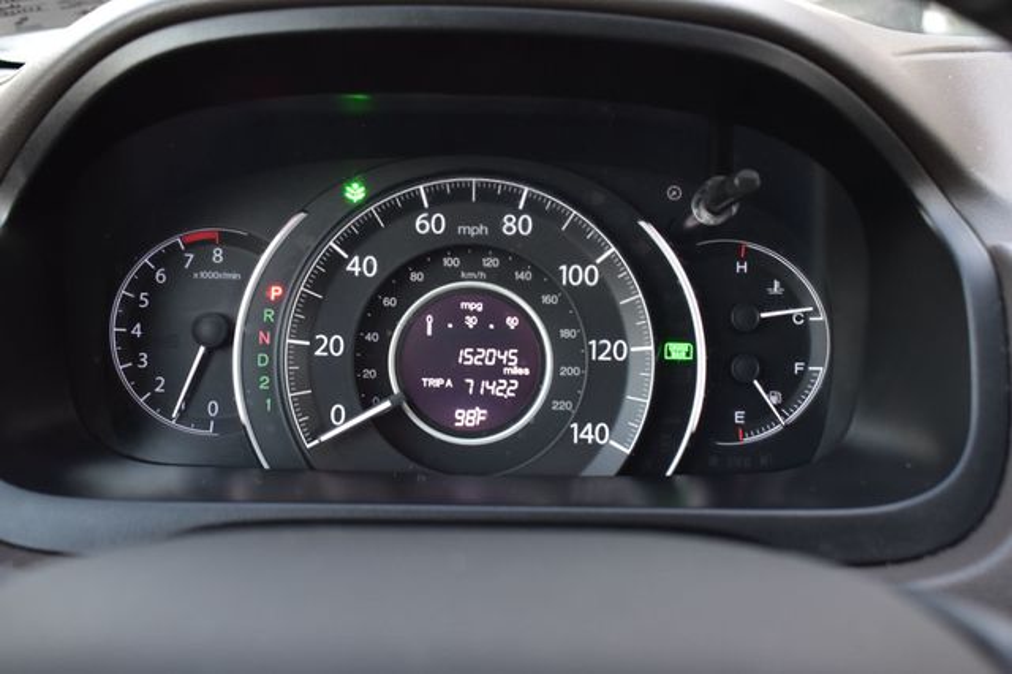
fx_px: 1180
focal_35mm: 42
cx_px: 506
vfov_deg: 31.9
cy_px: 337
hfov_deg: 46.4
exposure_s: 1/15
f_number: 6.3
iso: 800
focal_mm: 28
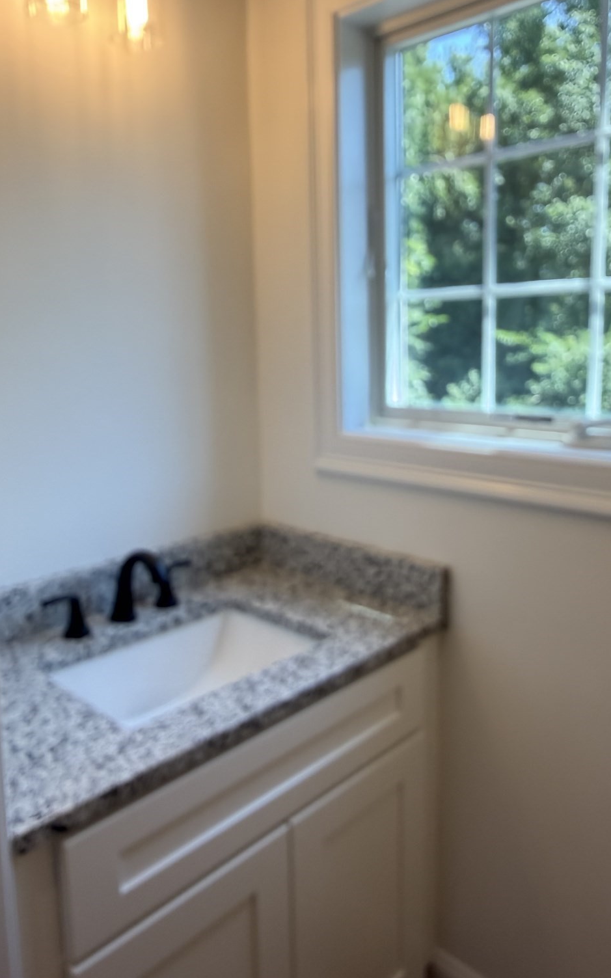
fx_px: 693
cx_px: 331
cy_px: 488
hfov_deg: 47.5
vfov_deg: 70.4
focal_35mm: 26
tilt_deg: -6.8
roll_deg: +0.7
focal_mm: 2.22
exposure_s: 1/120
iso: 250
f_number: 2.2
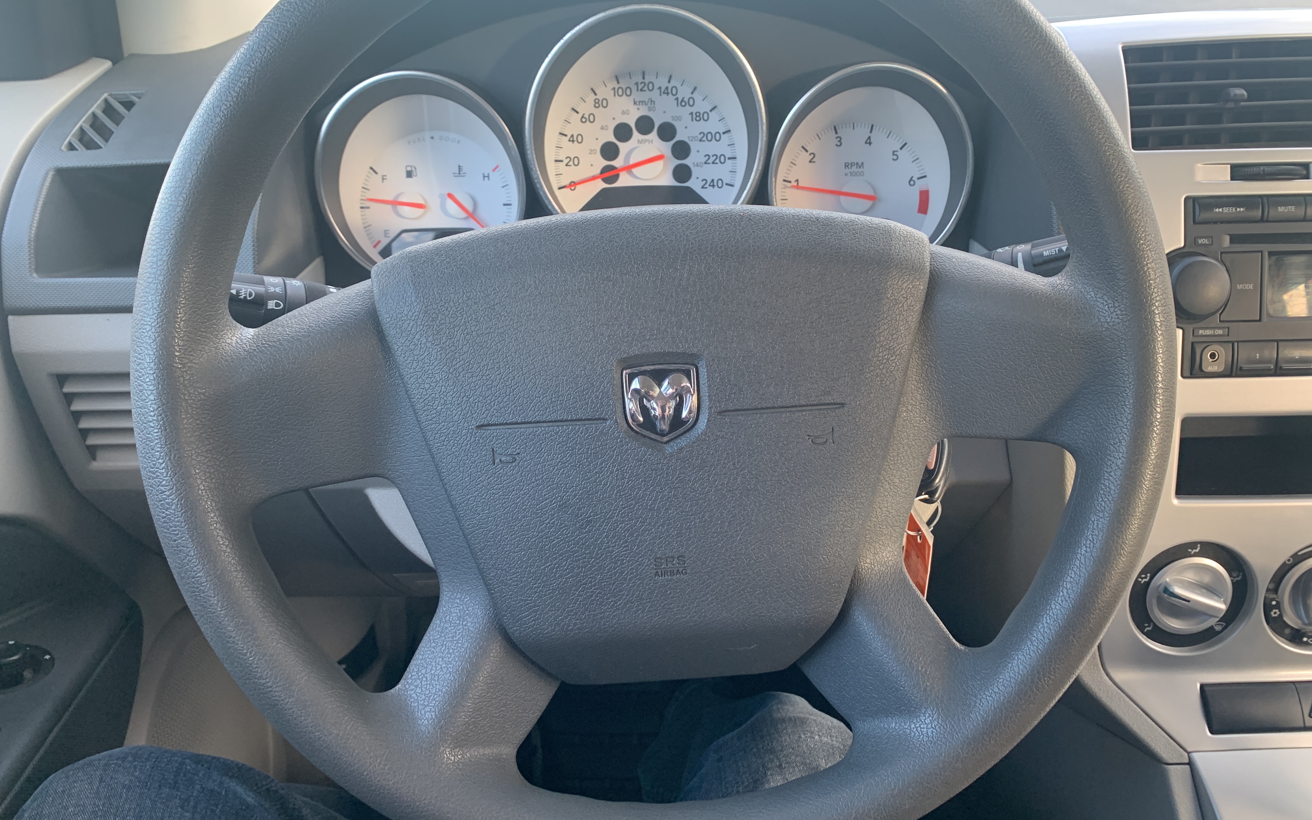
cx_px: 681
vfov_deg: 43.1
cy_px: 411
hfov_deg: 64.6
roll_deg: -1.6
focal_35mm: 29
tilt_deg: -26.8
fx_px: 1037
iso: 100
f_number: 1.8
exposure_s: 1/84
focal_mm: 4.25
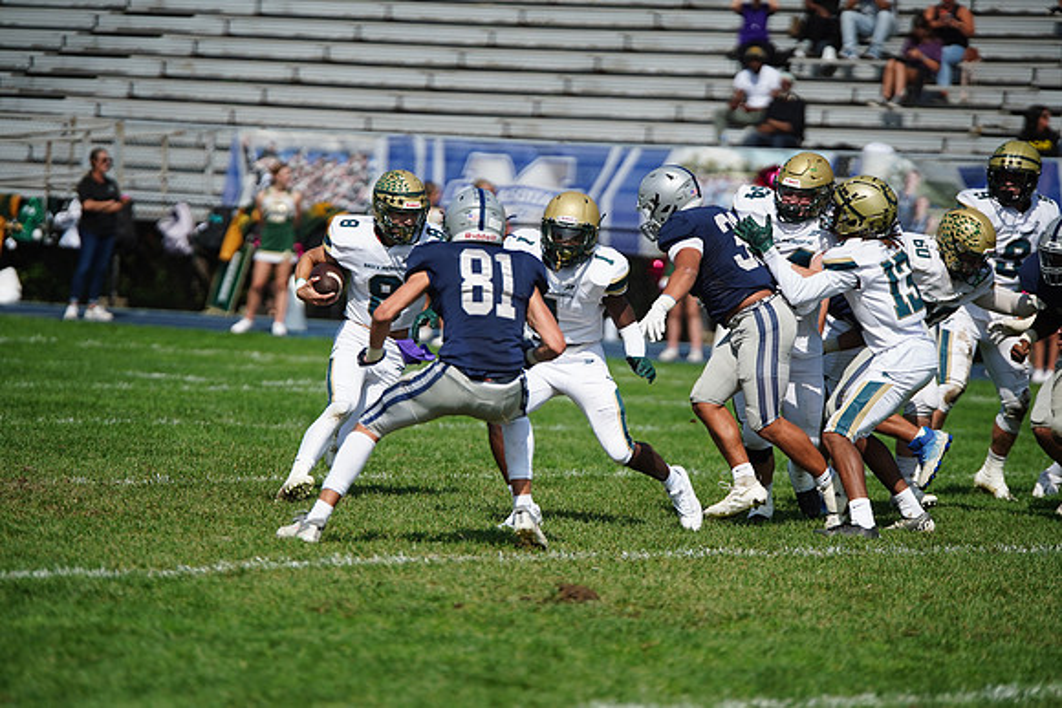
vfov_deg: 5.3
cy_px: 354
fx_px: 7701
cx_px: 531
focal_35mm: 261
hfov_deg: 7.9
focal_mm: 261
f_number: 2.8
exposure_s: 1/8000
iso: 400
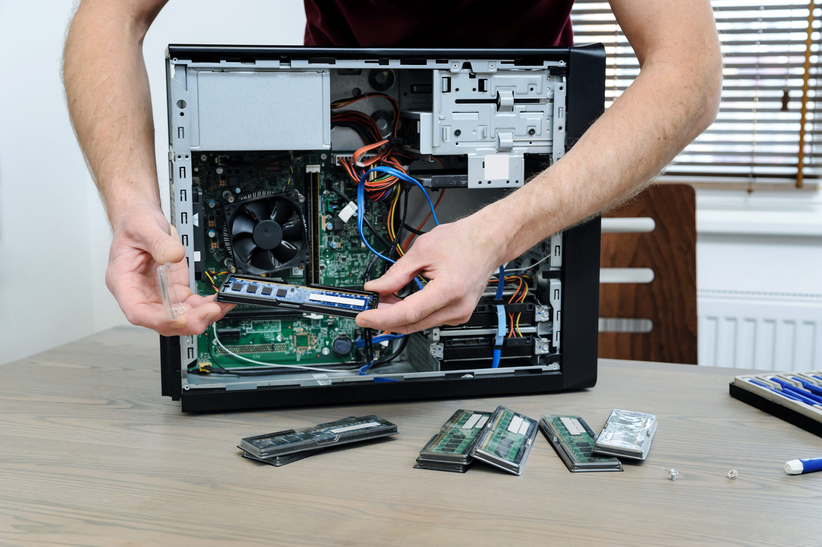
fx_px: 1255
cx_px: 411
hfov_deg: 36.3
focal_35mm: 55
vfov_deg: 24.6
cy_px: 274
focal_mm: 55
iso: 640
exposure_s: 1/125
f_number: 7.1
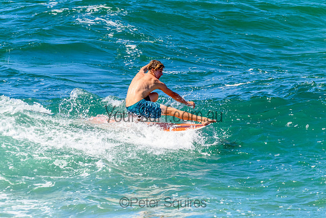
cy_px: 68
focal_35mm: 729
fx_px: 6604
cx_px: 153
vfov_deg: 1.9
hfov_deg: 2.8
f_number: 10
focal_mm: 530
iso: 1600
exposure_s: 1/2000
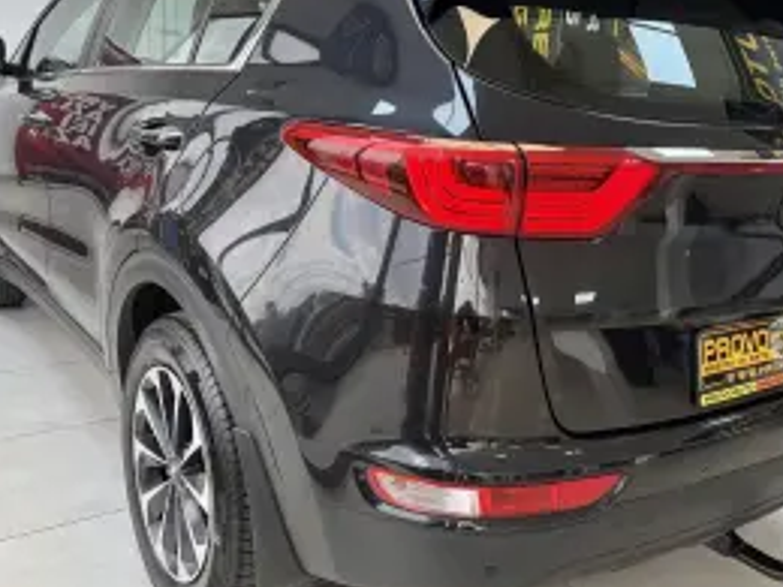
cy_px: 268
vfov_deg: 39.6
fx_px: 814
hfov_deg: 51.3
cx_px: 431
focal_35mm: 36
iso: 125
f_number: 1.6
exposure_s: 1/167
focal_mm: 5.96
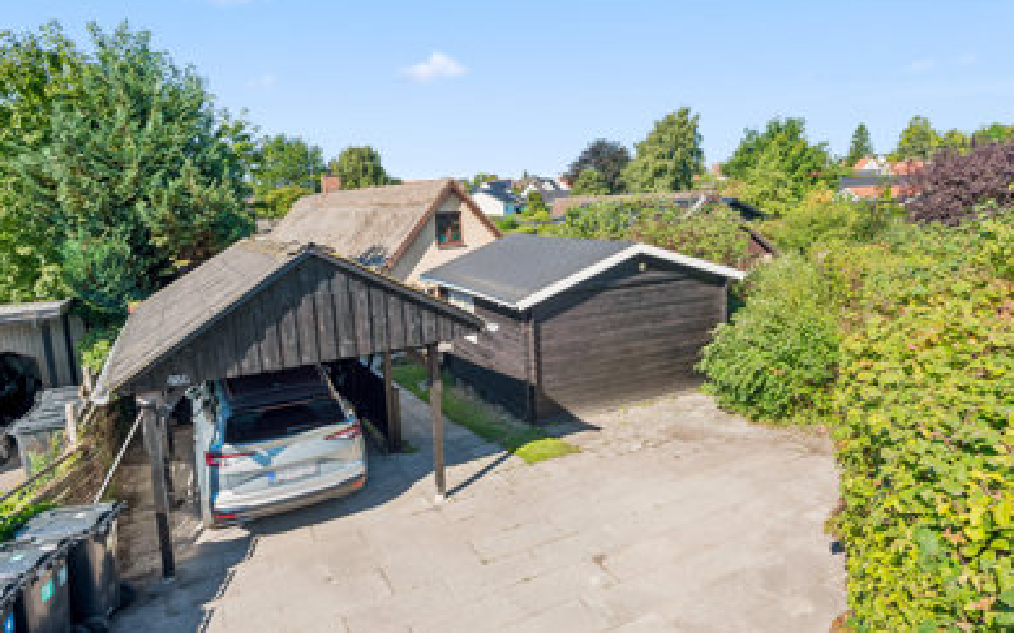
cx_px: 495
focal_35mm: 22
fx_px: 608
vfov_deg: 55.0
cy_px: 288
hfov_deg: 79.6
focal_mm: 21
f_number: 10
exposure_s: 1/160
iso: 200
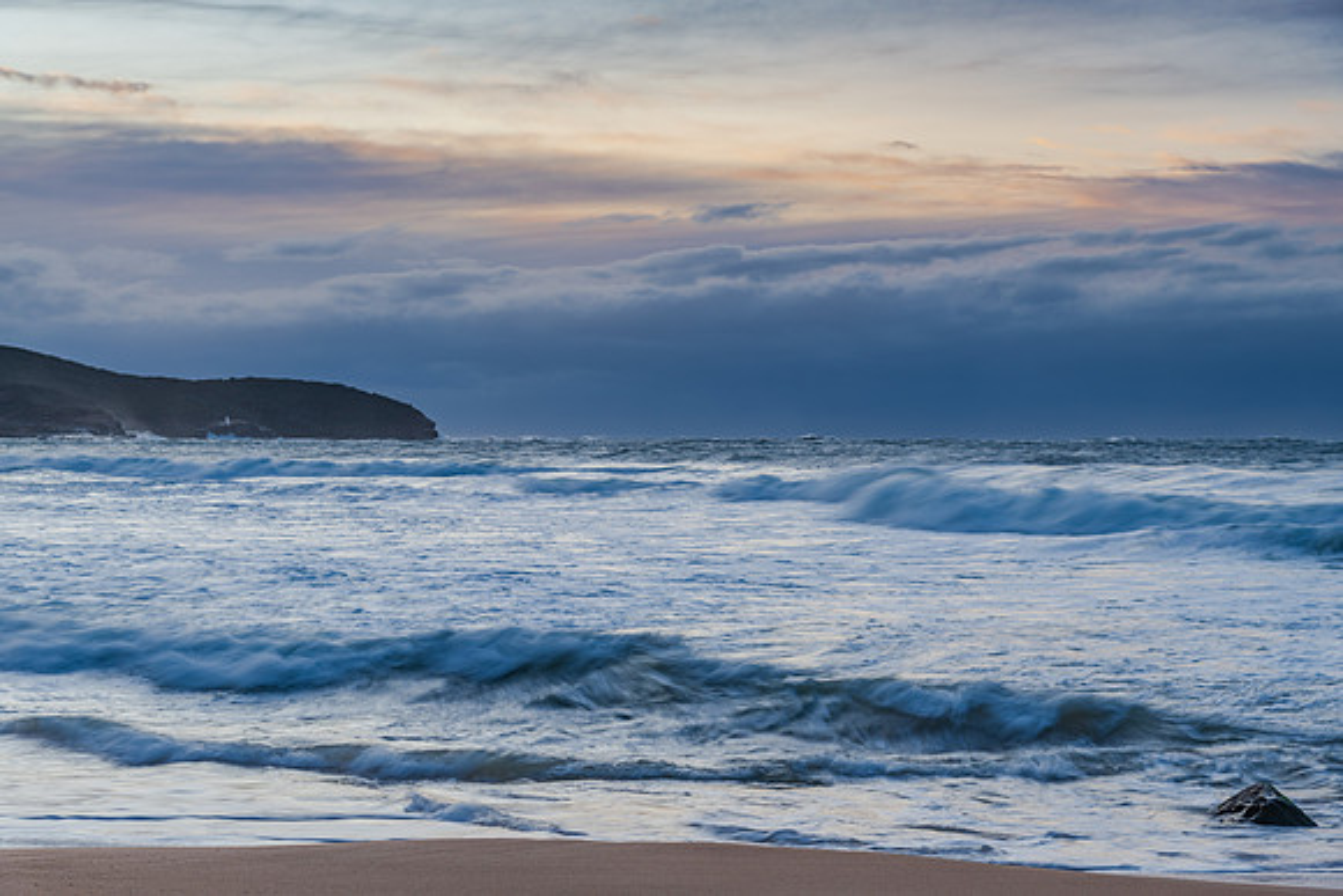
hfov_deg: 30.3
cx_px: 672
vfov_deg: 20.5
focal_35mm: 66
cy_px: 448
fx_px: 2477
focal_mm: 66
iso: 64
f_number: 9
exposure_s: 1/6
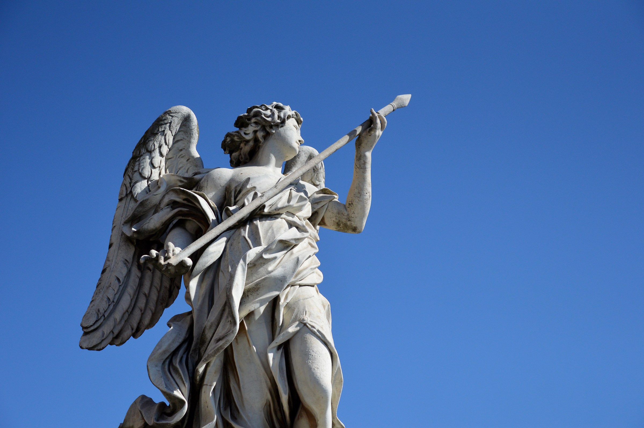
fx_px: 1179
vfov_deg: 20.6
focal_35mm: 66
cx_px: 322
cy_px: 214
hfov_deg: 30.5
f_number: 4.5
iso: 400
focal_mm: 44
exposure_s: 1/4000
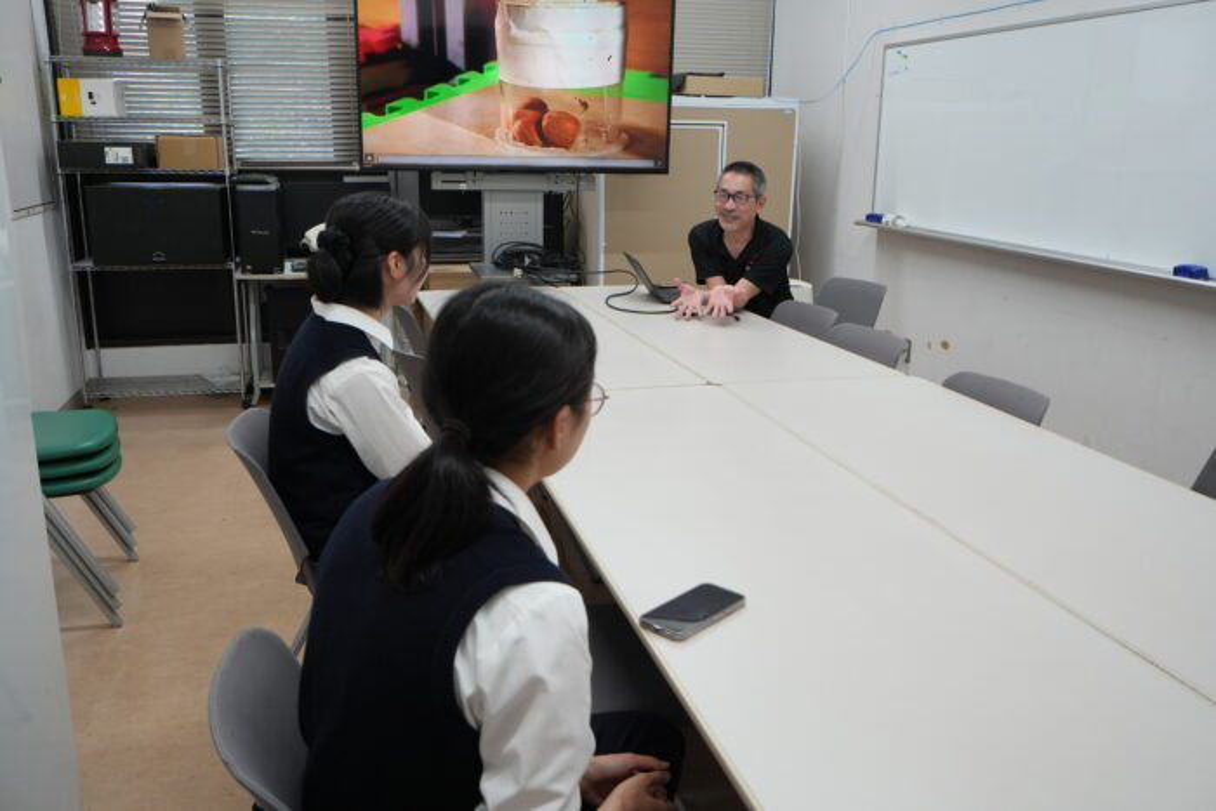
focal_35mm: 29
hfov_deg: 63.2
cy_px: 406
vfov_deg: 44.6
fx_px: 988
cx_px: 608
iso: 500
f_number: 4
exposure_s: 1/160
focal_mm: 19.5
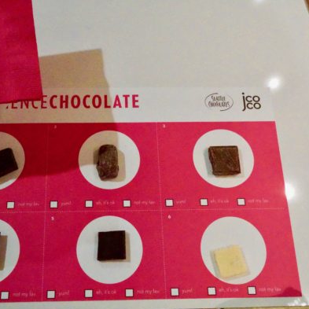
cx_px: 116
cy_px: 156
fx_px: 353
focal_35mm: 35
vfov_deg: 47.2
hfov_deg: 46.8
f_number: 5.6
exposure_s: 1/2500
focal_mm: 18
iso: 25600
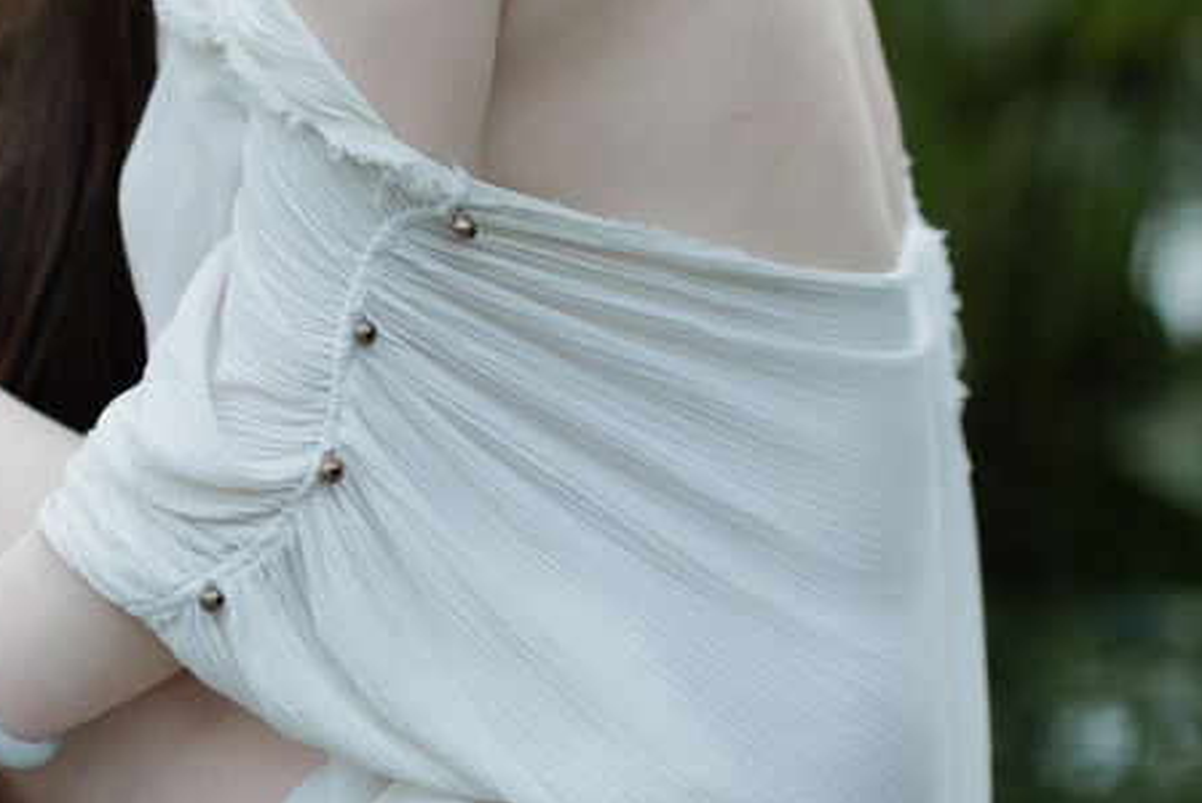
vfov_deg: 6.0
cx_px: 795
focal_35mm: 227
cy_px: 16
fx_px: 7584
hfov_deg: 9.1
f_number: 1.8
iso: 100
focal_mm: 85
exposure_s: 1/500
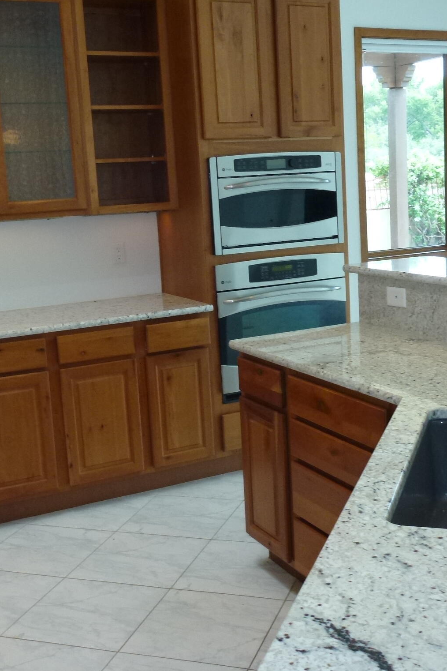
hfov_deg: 31.9
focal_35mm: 42
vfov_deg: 46.4
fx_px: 782
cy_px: 335
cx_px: 253
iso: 250
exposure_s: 1/60
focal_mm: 5.4
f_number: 3.5
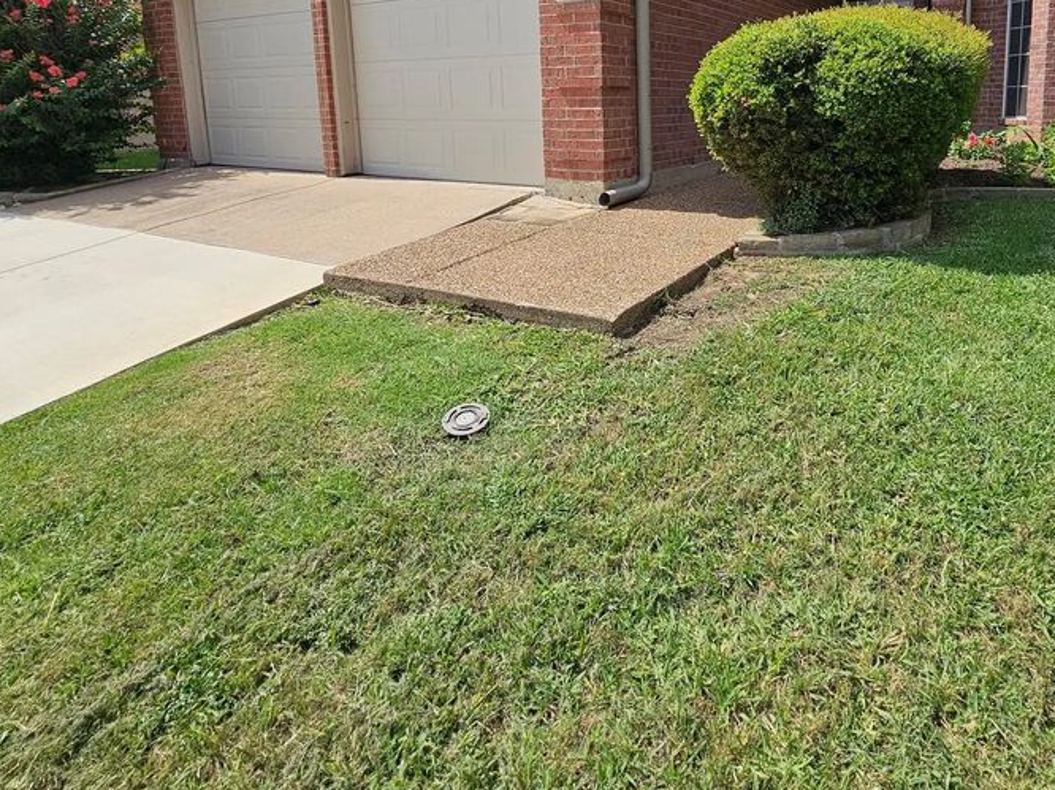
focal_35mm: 20
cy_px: 193
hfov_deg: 80.3
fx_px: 609
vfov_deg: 62.0
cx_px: 656
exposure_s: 1/2790
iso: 50
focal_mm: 2.2
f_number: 2.2
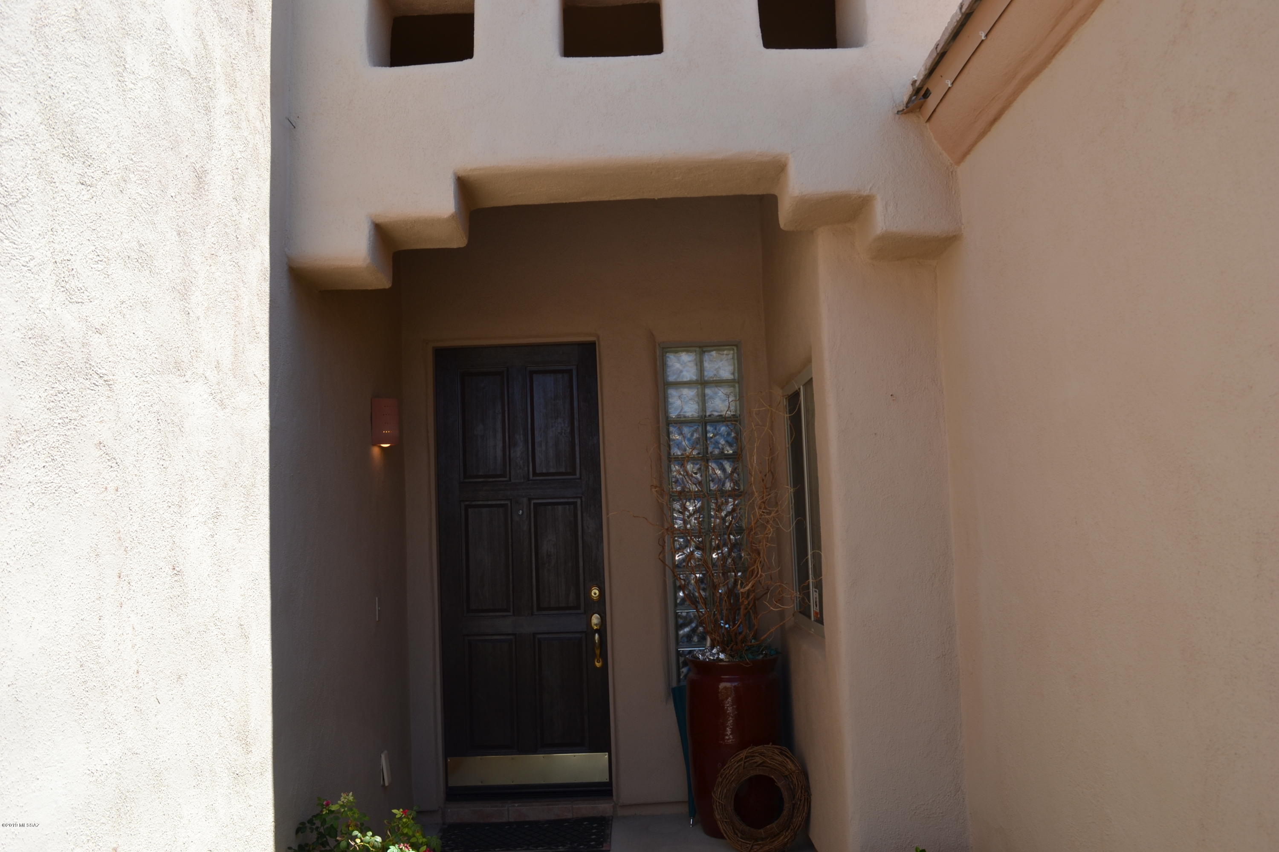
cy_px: 426
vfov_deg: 43.6
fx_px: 1066
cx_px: 640
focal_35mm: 30
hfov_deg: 61.9
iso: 100
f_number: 7.1
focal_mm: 20
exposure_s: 1/200
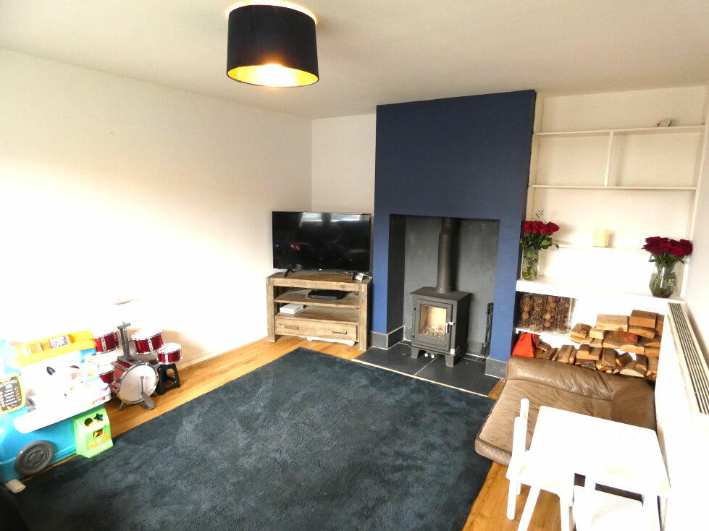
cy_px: 266
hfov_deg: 81.8
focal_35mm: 20
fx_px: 410
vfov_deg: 66.0
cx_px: 354
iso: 400
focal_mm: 3.6
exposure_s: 1/60
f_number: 2.8
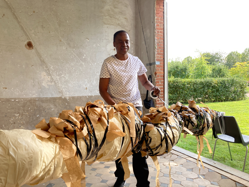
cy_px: 94
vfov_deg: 49.7
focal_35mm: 28
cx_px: 124
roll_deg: +0.2
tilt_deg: -1.3
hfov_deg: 63.4
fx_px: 201
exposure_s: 1/201
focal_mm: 3.99
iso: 25
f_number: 1.8
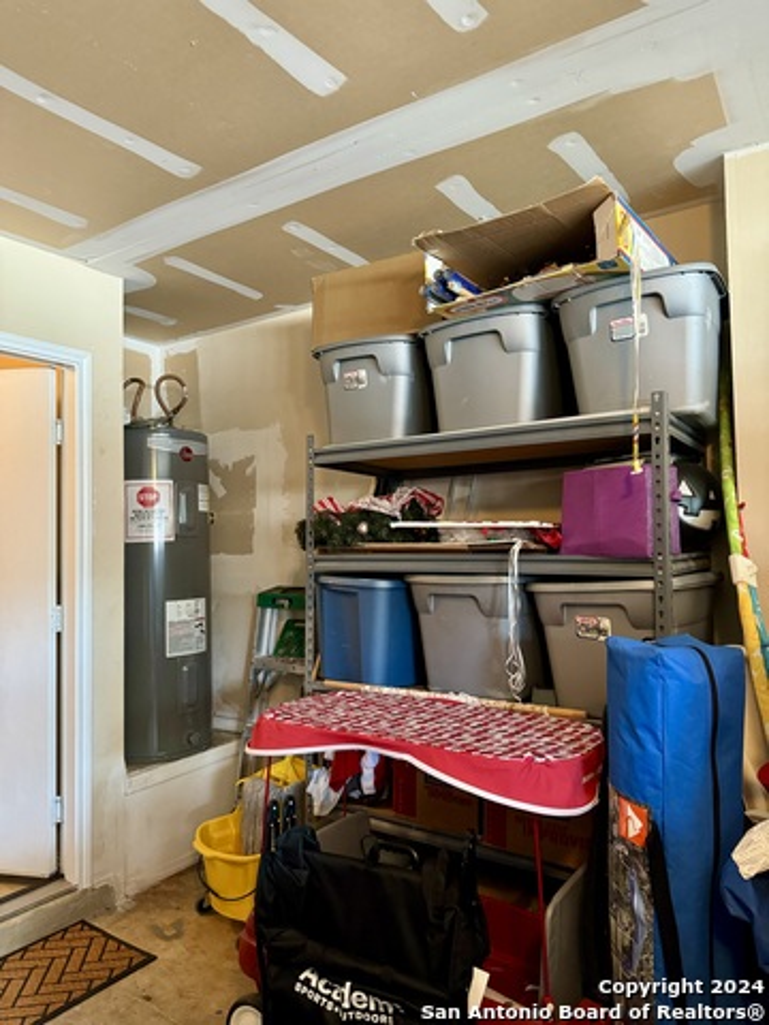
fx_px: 711
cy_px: 512
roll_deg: +0.2
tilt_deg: +1.5
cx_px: 384
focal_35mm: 24
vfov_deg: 71.6
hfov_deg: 56.8
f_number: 1.78
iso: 800
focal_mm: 6.76
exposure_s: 1/40
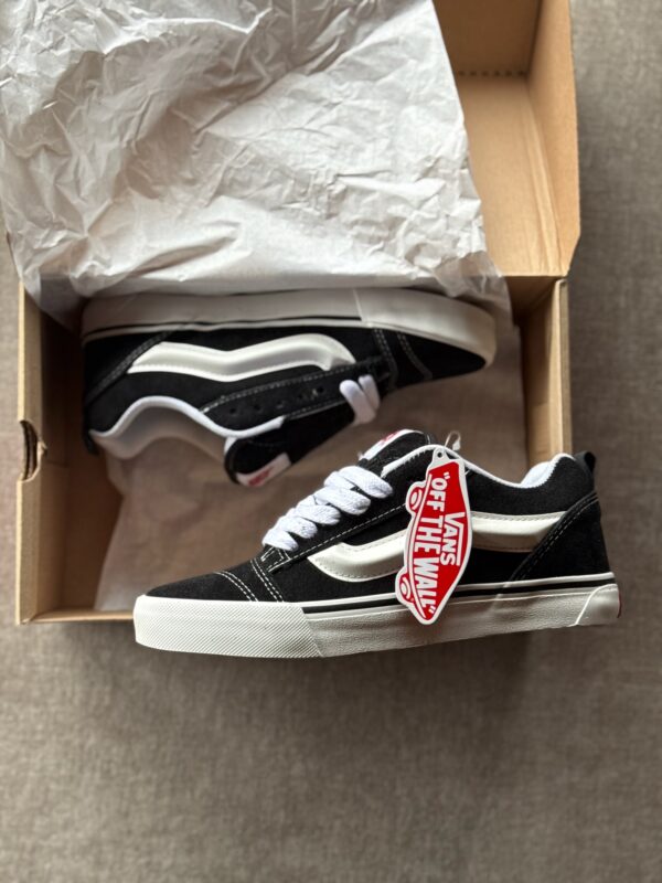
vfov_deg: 39.7
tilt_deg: -86.0
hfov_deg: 30.3
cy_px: 442
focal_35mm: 48
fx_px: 1224
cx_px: 331
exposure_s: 1/69
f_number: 1.78
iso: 100
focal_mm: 6.76
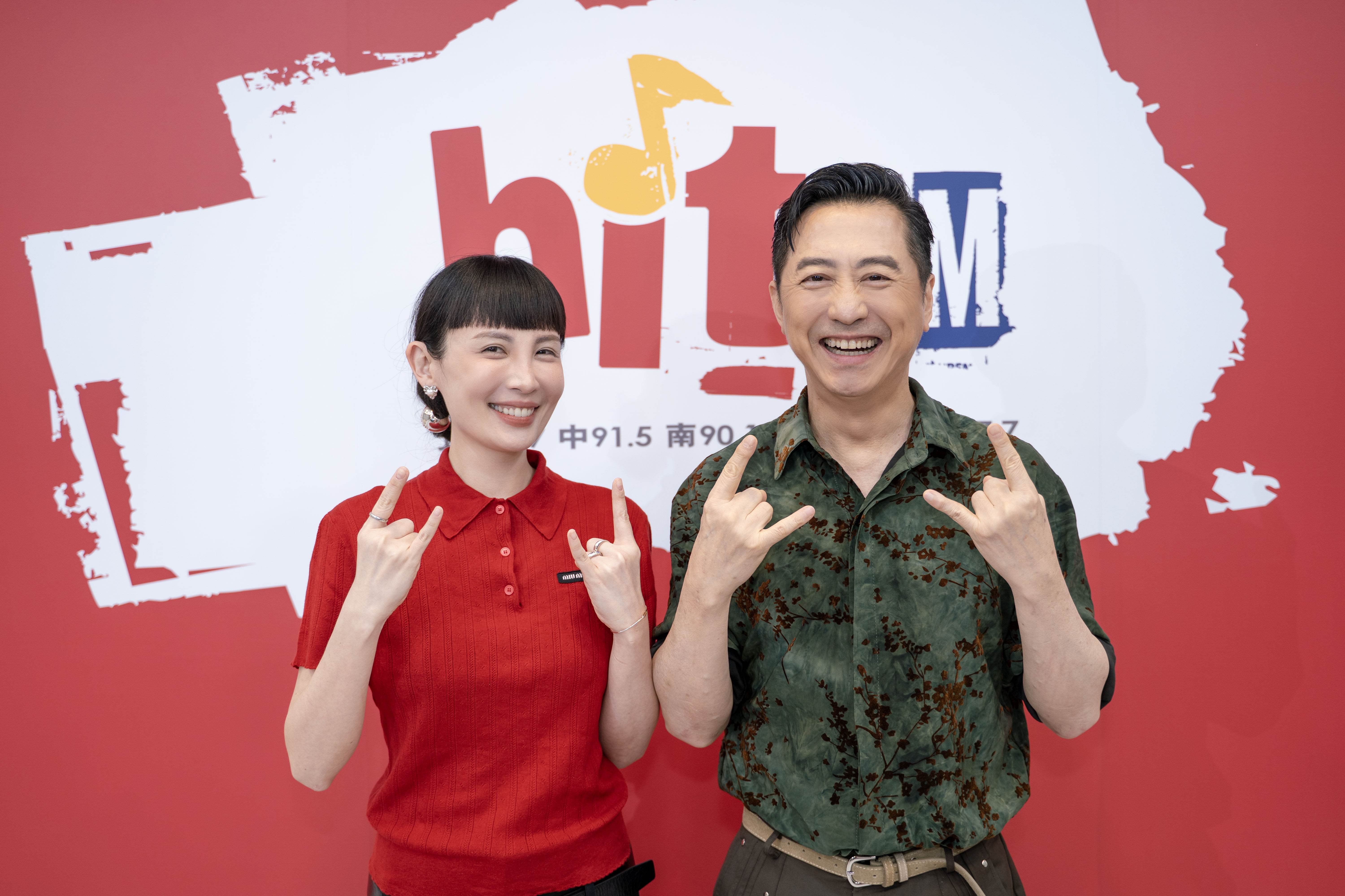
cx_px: 672
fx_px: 1308
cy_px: 448
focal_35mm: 35
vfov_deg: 37.9
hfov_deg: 54.4
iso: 250
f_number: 2.8
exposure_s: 1/160
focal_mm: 35
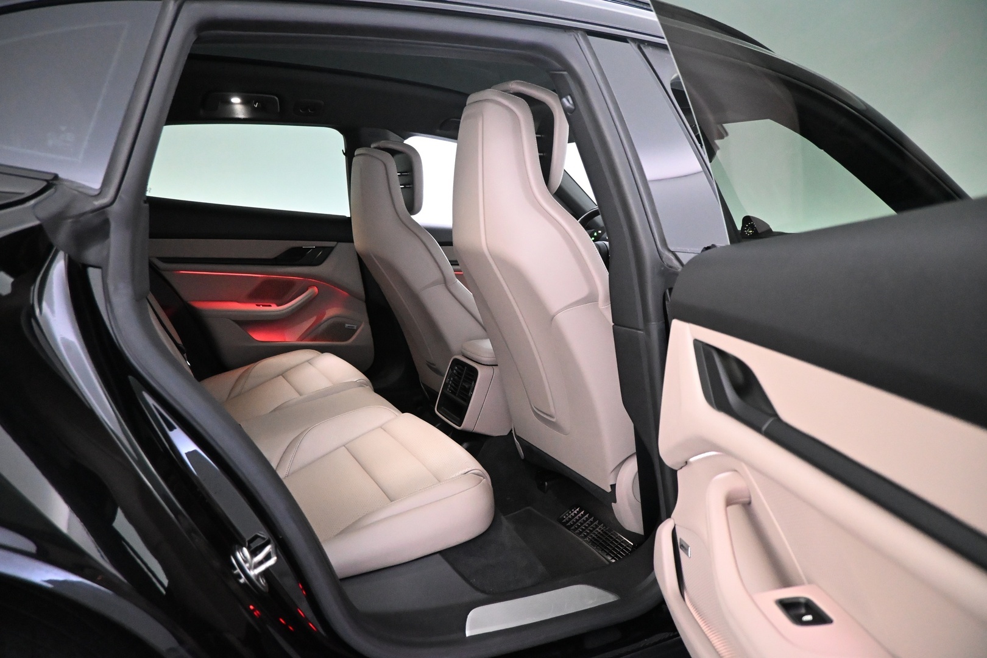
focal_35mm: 24
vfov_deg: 53.1
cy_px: 329
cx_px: 494
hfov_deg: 73.7
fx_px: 658
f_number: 3.5
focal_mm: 16
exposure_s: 1/60
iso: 6400
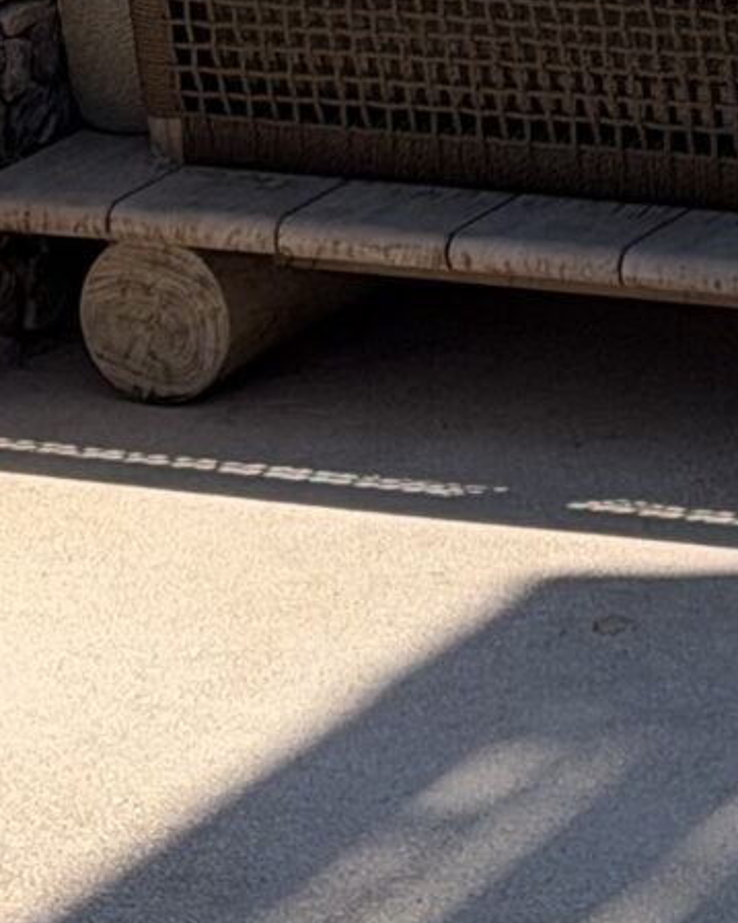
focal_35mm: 267
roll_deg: -1.2
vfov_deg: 6.8
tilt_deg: -1.0
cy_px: -1406
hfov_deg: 5.6
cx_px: 1661
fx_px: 7292
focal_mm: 6.76
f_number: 1.78
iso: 64
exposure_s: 1/4329
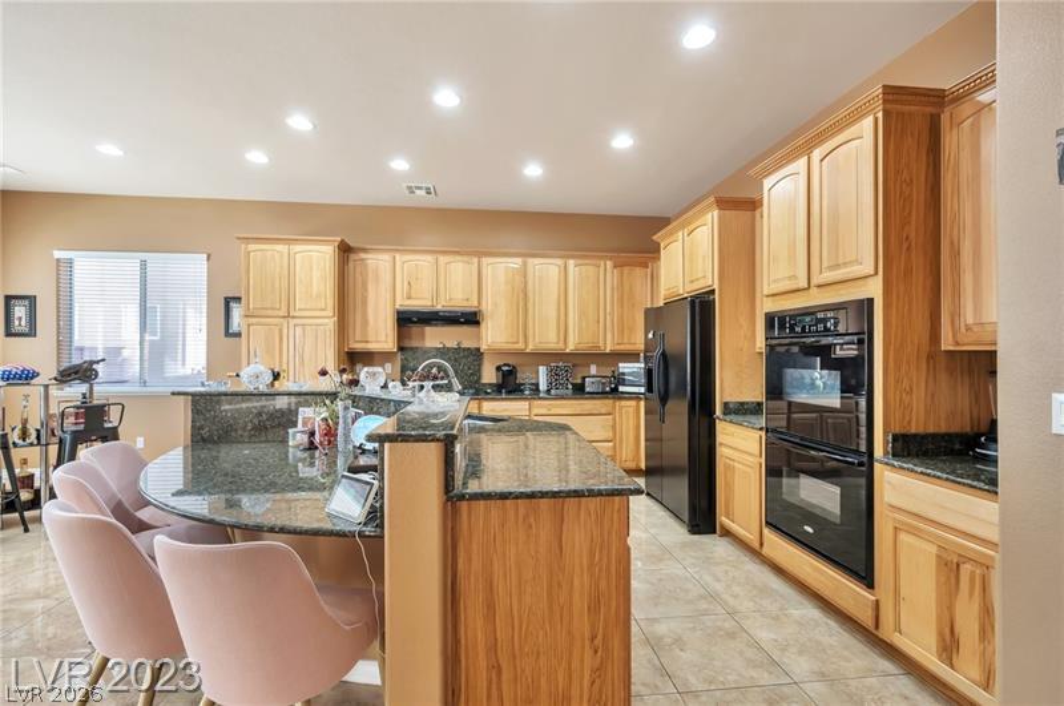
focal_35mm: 16
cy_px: 353
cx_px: 532
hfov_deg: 98.6
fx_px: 457
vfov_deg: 75.3
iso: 400
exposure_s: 1/10
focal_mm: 15.5
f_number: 9
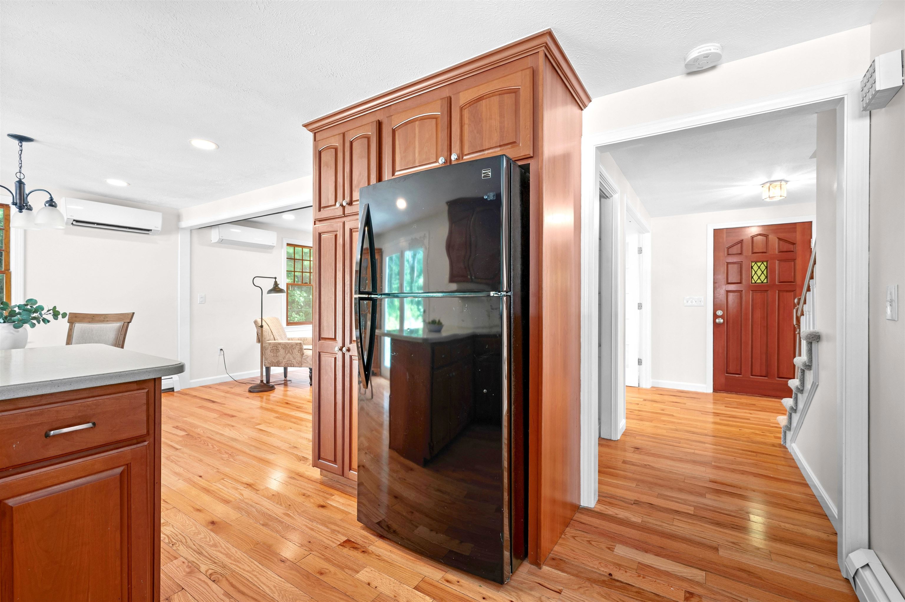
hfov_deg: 98.6
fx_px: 389
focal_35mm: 16
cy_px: 301
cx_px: 452
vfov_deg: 75.4
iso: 250
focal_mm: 15.5
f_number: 7.1
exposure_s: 2.5
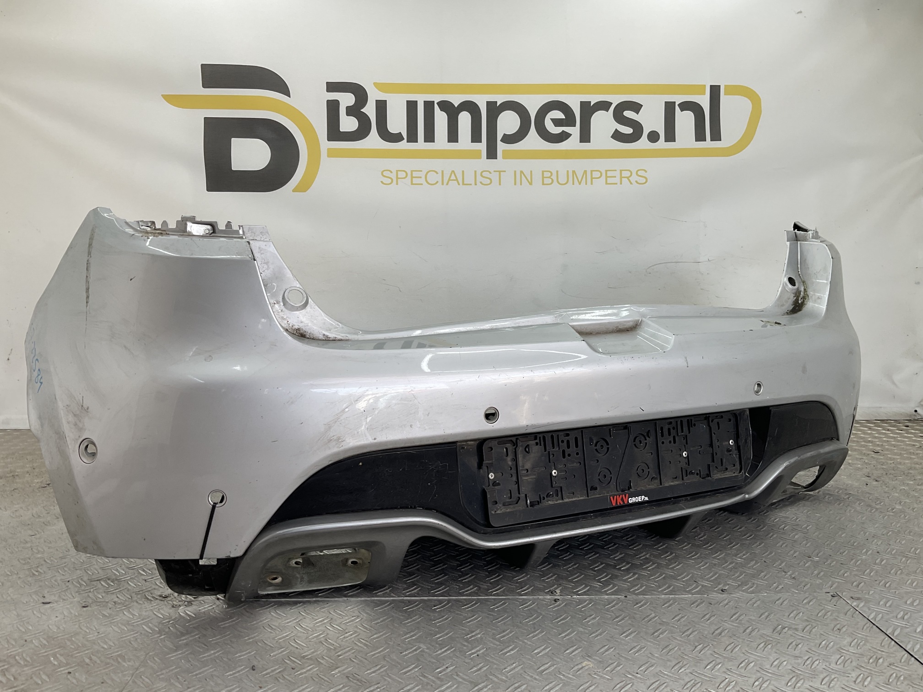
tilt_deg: -6.3
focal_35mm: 29
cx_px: 462
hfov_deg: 61.7
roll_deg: +0.7
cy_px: 346
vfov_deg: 48.2
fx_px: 773
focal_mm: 3
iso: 16
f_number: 1.8
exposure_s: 1/154
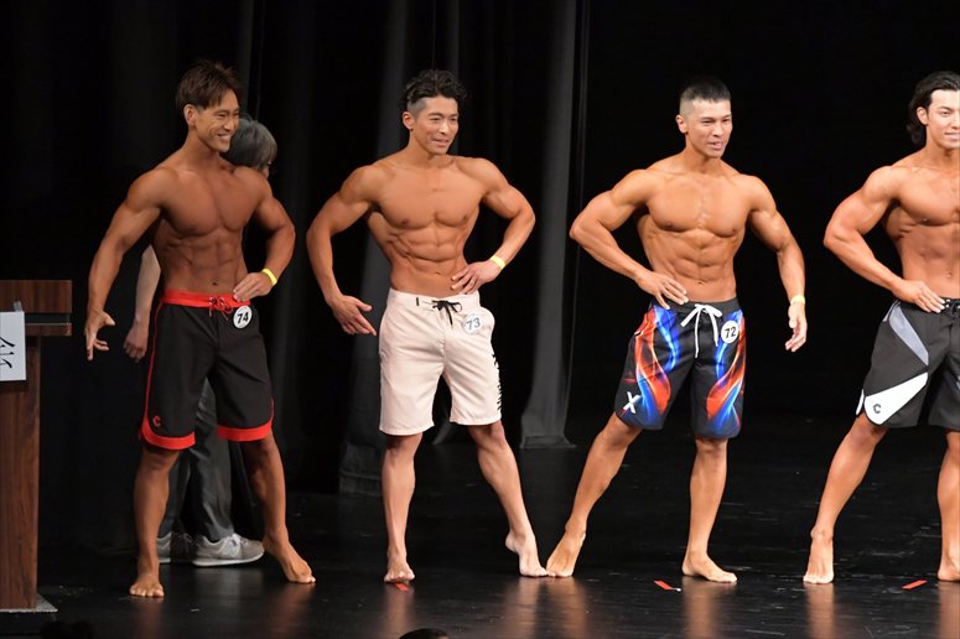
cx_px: 480
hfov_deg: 7.6
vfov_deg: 5.1
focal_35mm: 270
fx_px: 7197
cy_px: 320
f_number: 5.6
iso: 8000
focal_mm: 180
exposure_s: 1/400
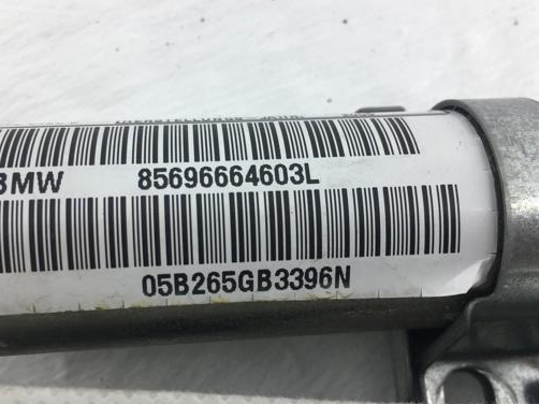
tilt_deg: -84.6
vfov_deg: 38.6
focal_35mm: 37
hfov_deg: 50.1
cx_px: 245
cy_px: 225
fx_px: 576
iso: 25
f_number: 2.2
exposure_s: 1/120
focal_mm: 4.15
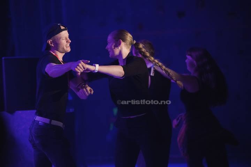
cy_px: 84
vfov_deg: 11.9
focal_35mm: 115
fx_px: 802
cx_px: 126
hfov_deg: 17.8
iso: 5000
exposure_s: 1/500
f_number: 2.8
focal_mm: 115
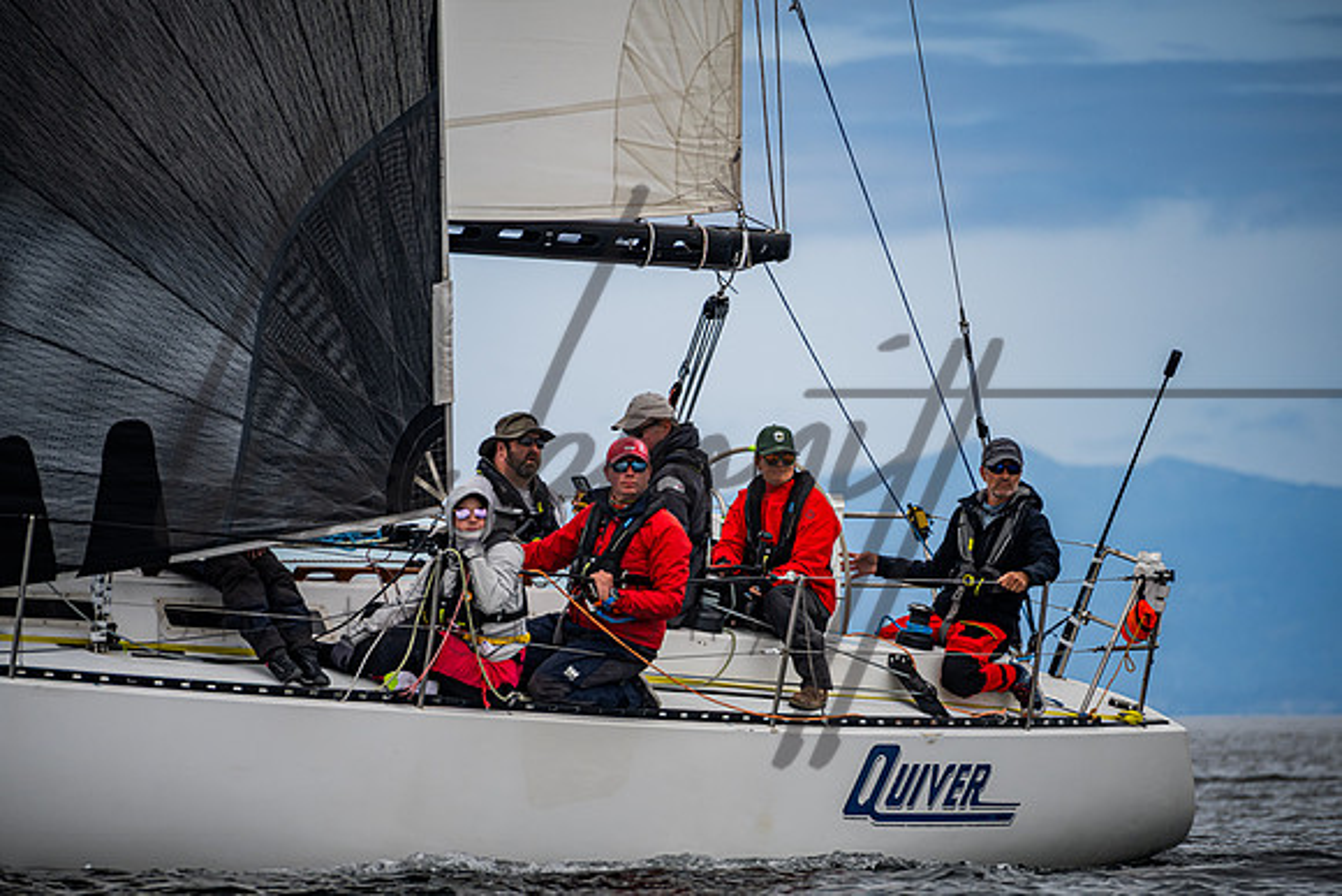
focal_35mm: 400
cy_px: 448
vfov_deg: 3.4
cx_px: 671
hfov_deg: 5.2
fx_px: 14914
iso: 640
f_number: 8
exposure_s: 1/2000
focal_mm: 400
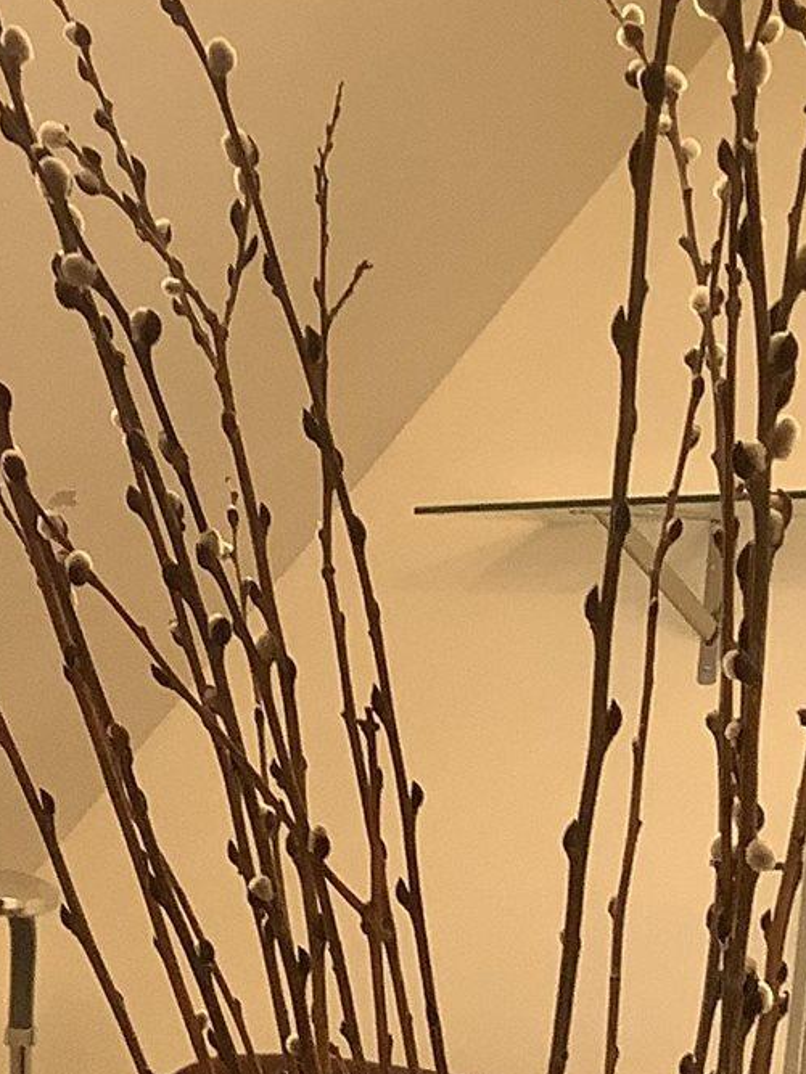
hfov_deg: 13.0
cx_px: -449
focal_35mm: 107
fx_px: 3322
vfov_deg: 17.0
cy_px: 1497
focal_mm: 3.3
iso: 64
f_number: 2.4
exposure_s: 1/50
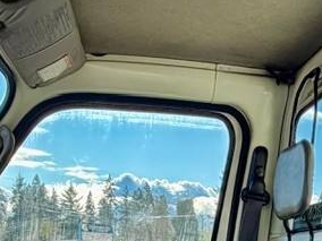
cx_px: 181
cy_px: 448
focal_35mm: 63
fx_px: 586
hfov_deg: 30.7
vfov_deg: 18.0
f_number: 2.2
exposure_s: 1/502
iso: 50
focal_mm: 2.22
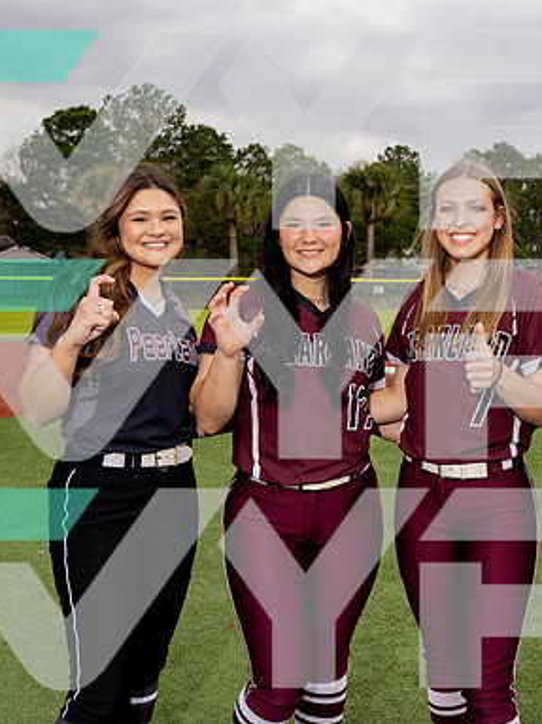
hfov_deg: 28.2
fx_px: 1065
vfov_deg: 37.5
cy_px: 360
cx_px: 389
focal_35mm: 51
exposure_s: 1/250
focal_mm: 35
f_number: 5
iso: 100
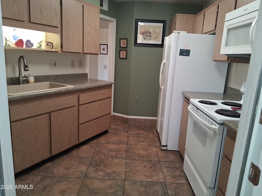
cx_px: 131
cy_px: 98
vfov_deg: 53.1
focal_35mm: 26
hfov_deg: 67.3
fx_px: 197
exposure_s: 1/50
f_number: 1.8
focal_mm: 3.98
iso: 25
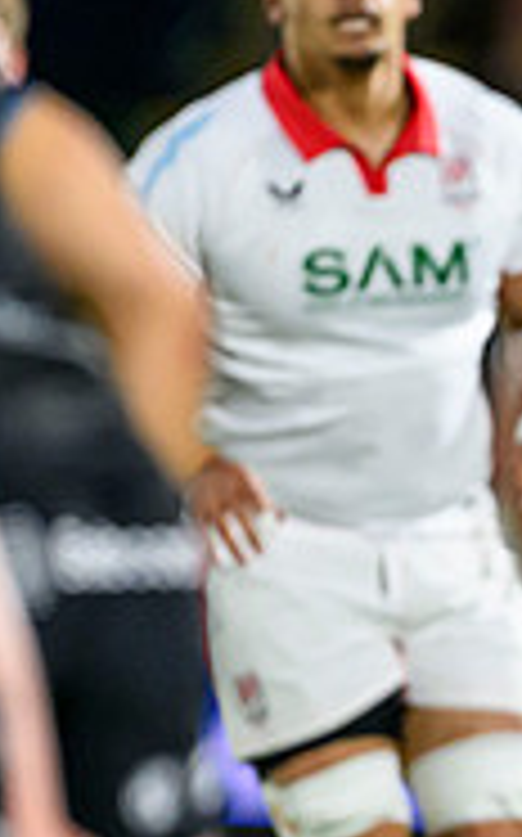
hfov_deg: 0.7
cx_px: 1262
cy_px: 704
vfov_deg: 1.2
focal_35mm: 1773
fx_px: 40419
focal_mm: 400
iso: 5000
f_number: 3.2
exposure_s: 1/1600
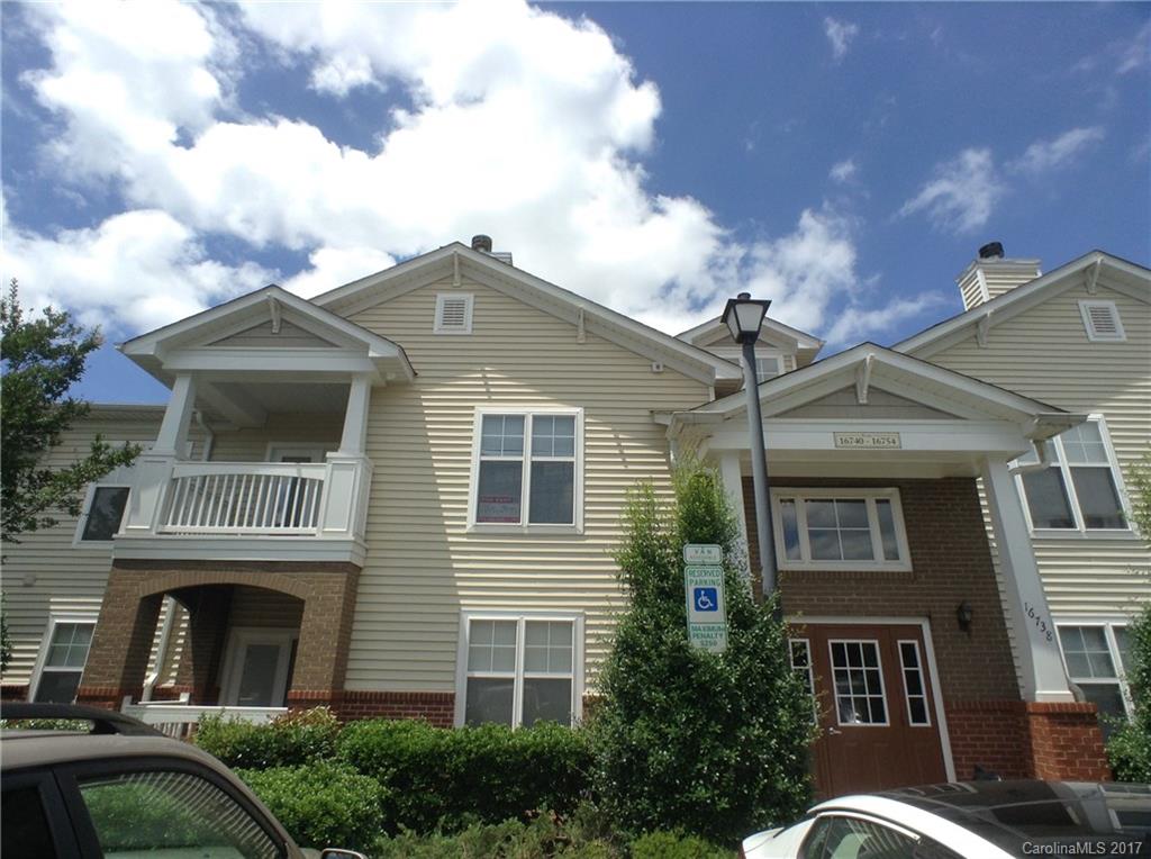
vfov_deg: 42.8
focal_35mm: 33
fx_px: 1095
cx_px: 576
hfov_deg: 55.4
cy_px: 430
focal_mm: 3.3
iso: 25
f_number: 2.4
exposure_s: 1/1259
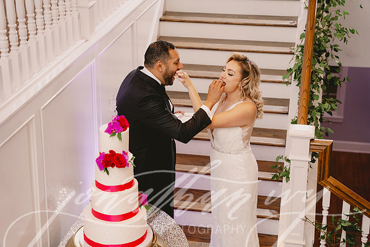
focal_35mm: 70
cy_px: 124
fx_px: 720
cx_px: 185
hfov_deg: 28.8
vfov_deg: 19.5
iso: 800
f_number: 3.2
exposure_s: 1/125
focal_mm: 70
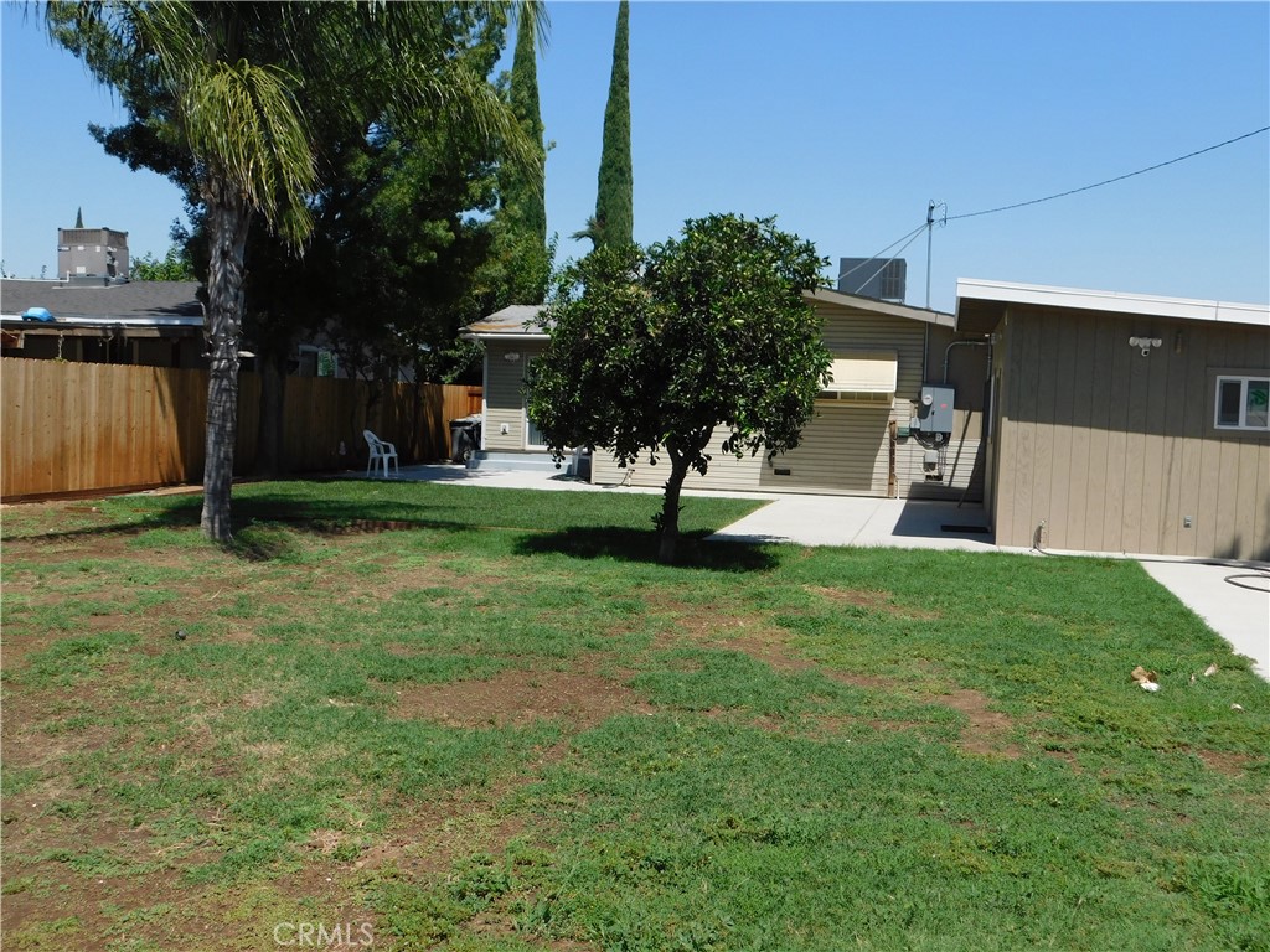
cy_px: 476
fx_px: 1321
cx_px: 635
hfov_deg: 51.4
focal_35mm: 36
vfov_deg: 39.7
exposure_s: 1/400
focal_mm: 6.3
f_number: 7
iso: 125
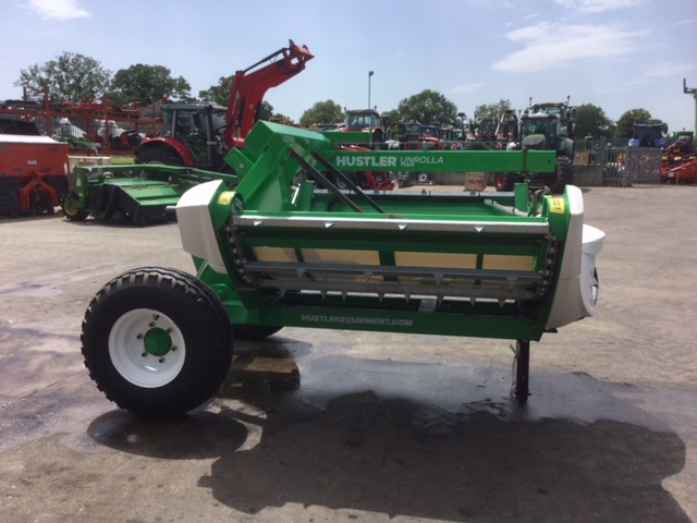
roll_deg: -1.0
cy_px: 262
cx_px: 348
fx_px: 624
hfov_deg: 58.4
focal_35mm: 31
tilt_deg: -11.9
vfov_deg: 45.4
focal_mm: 3.3
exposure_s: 1/1381
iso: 25
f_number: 2.4
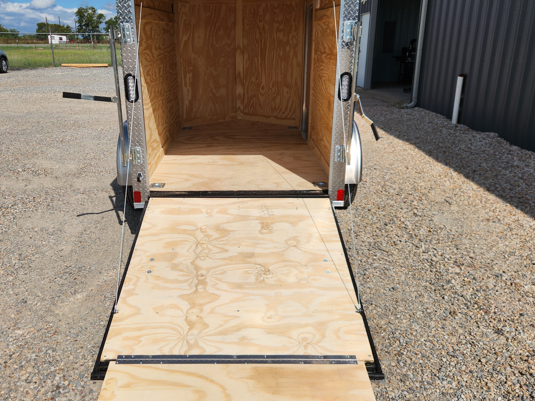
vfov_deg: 46.8
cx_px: 240
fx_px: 464
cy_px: 202
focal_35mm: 30
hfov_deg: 59.8
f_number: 1.8
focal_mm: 5.4
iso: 20
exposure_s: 1/4165
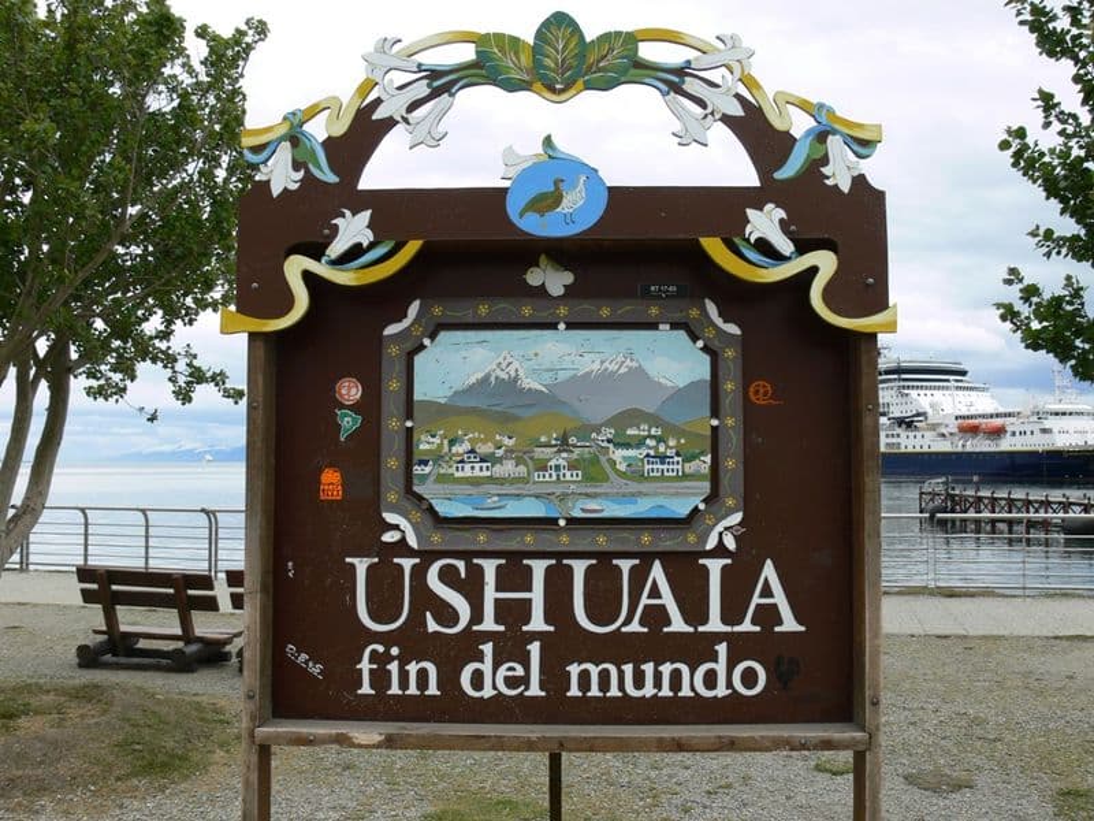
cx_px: 547
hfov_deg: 52.6
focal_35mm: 35
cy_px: 410
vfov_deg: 40.7
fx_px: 1106
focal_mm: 7.5
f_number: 5.6
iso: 80
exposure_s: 1/160
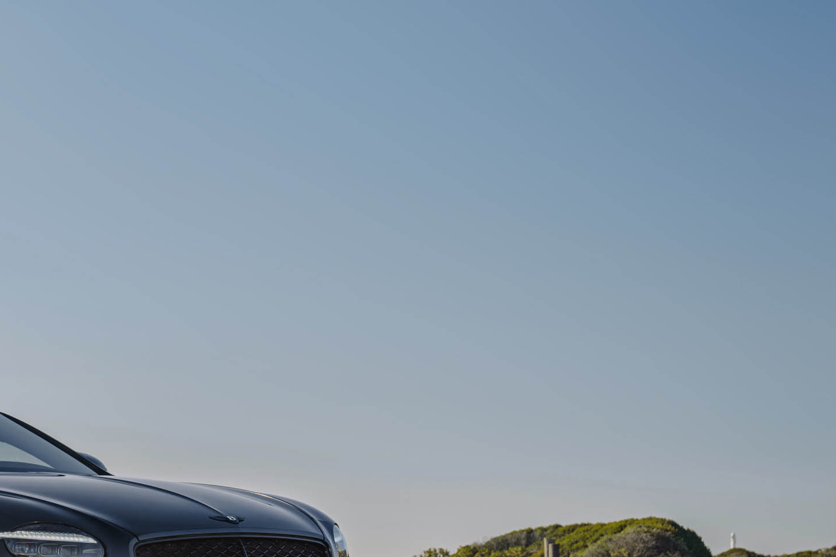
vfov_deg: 12.2
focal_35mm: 112
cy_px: 448
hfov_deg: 17.6
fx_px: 2601
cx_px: -83
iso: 200
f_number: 7.1
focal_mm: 50
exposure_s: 1/200
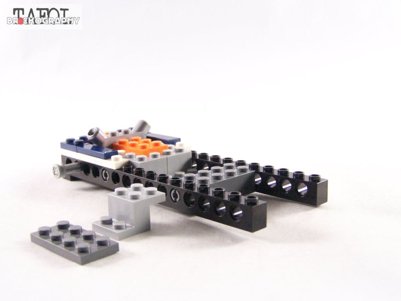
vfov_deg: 30.3
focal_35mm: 48
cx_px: 200
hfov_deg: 39.7
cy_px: 150
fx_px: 556
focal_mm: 8
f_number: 3.2
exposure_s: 1/60
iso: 400
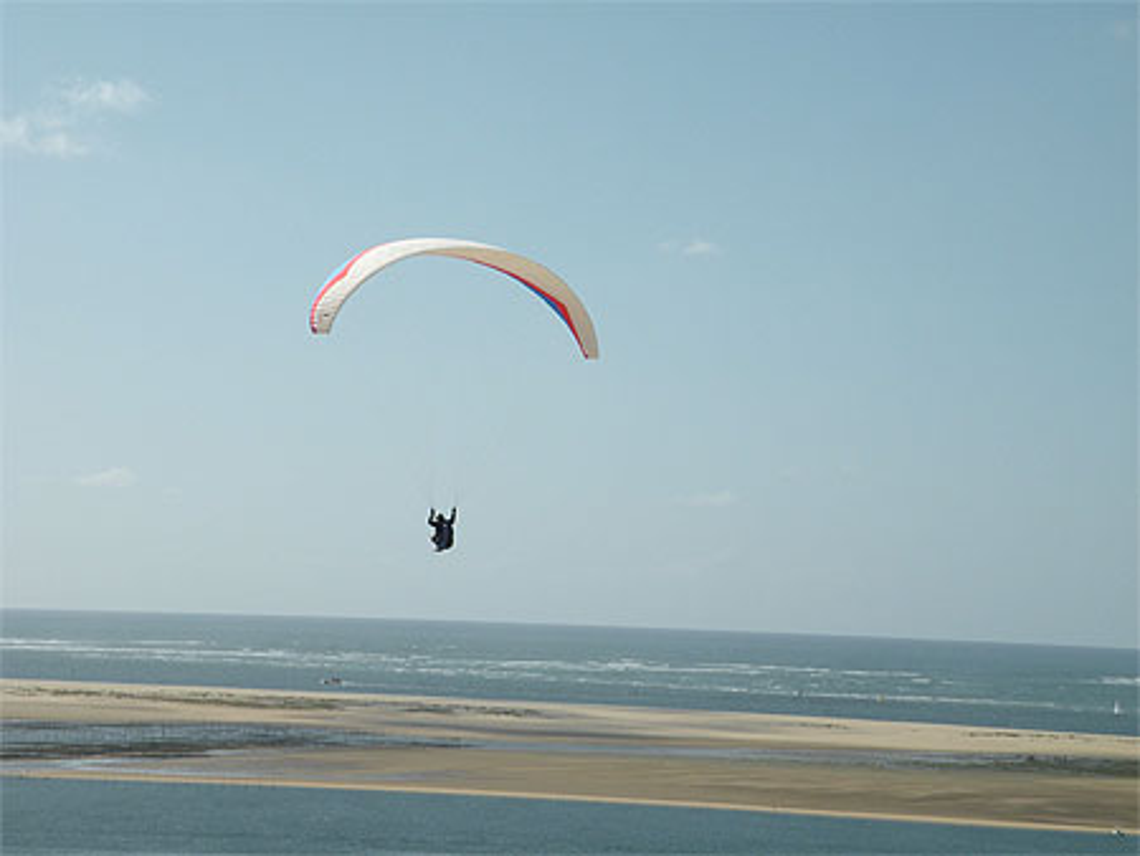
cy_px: 428
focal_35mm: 101
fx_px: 3328
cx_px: 570
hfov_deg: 19.4
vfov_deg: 14.7
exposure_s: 1/383
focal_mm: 17.9
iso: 64
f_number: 8
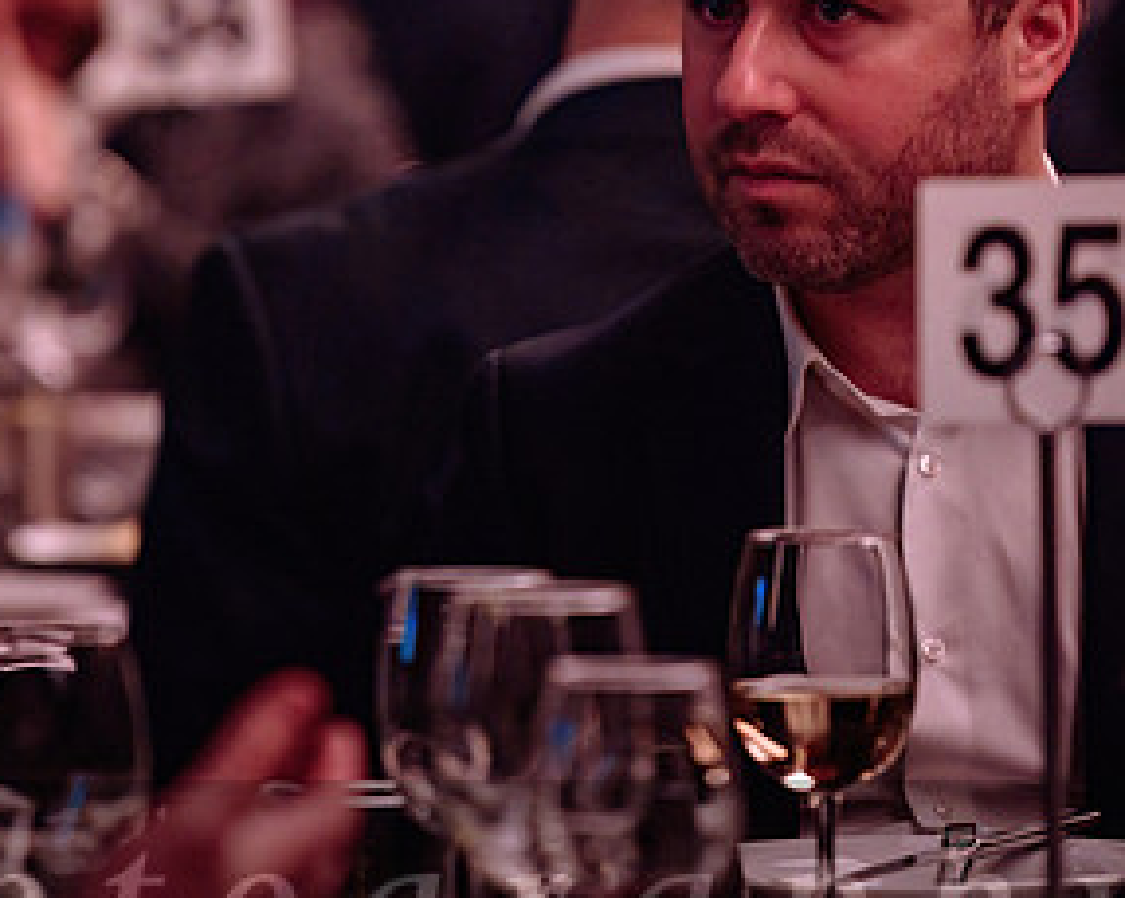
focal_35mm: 436
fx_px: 14502
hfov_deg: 4.4
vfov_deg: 3.5
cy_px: 265
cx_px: 397
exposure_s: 1/160
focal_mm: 200
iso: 2500
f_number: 3.2
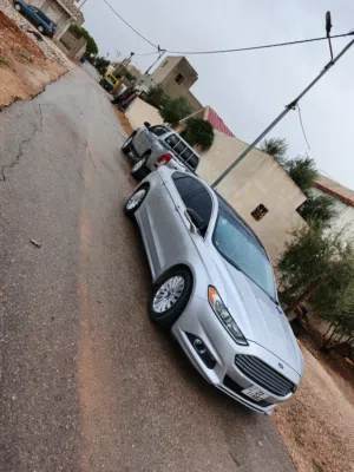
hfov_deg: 58.9
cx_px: 177
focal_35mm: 23
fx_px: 314
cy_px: 236
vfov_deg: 73.9
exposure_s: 1/66.7
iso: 194
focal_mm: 5.89
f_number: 1.8
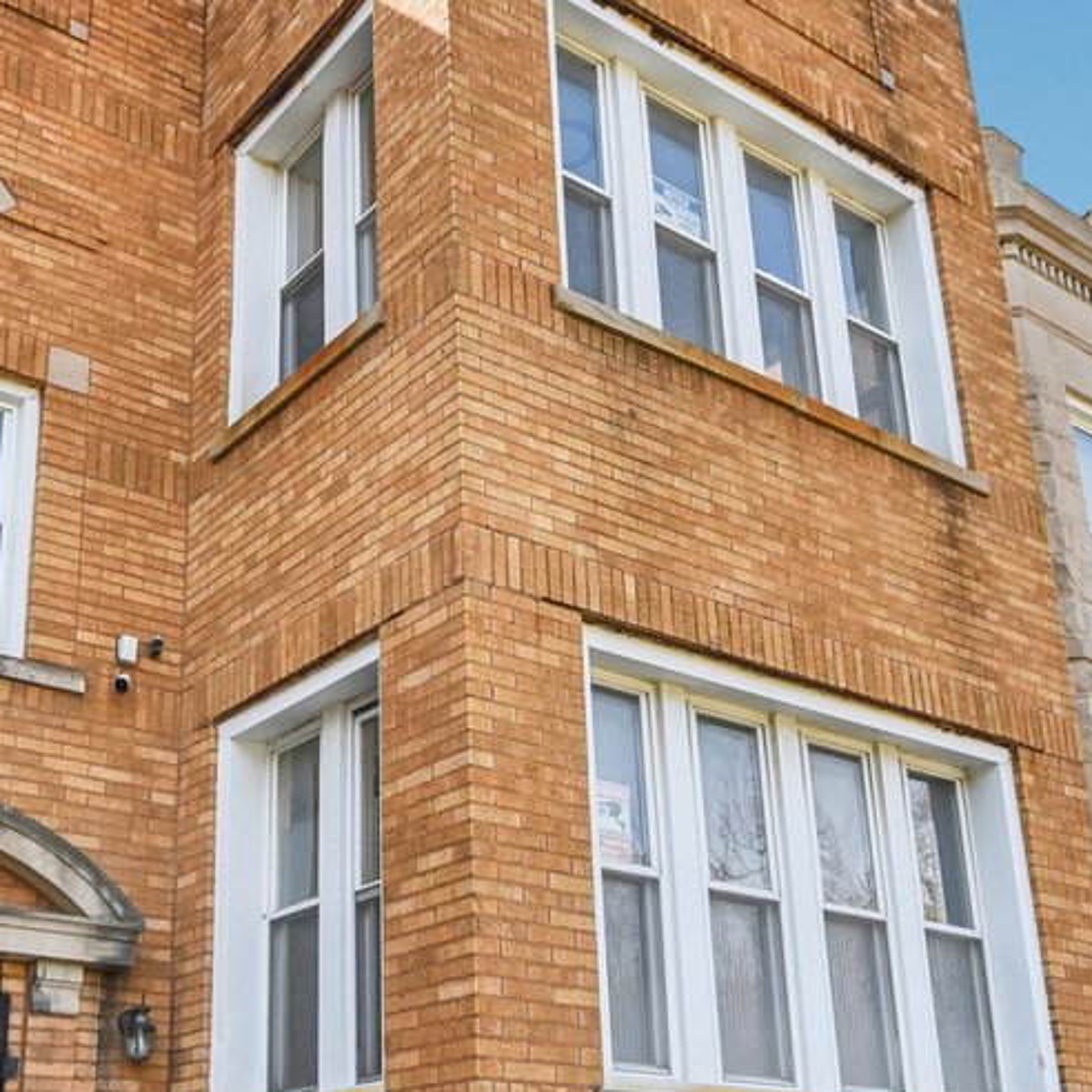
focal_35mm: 42
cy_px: 684
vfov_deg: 39.8
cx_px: 448
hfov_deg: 39.9
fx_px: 1499
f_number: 8
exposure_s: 1/320
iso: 400
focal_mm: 10
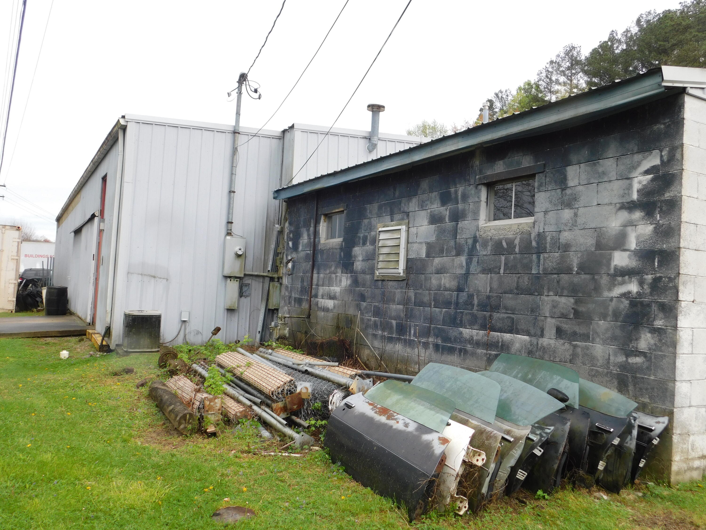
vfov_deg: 46.8
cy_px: 265
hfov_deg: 60.0
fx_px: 612
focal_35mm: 30
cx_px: 353
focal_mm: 5.3
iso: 125
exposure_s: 1/800
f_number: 3.2
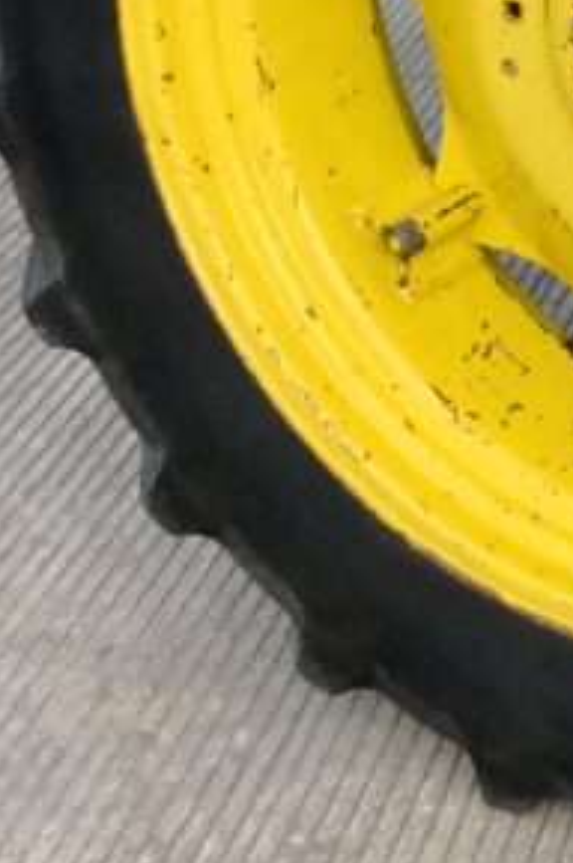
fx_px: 2561
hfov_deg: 12.0
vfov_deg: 18.8
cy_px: 66
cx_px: 949
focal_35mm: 107
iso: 16
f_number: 1.8
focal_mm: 3
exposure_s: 1/422
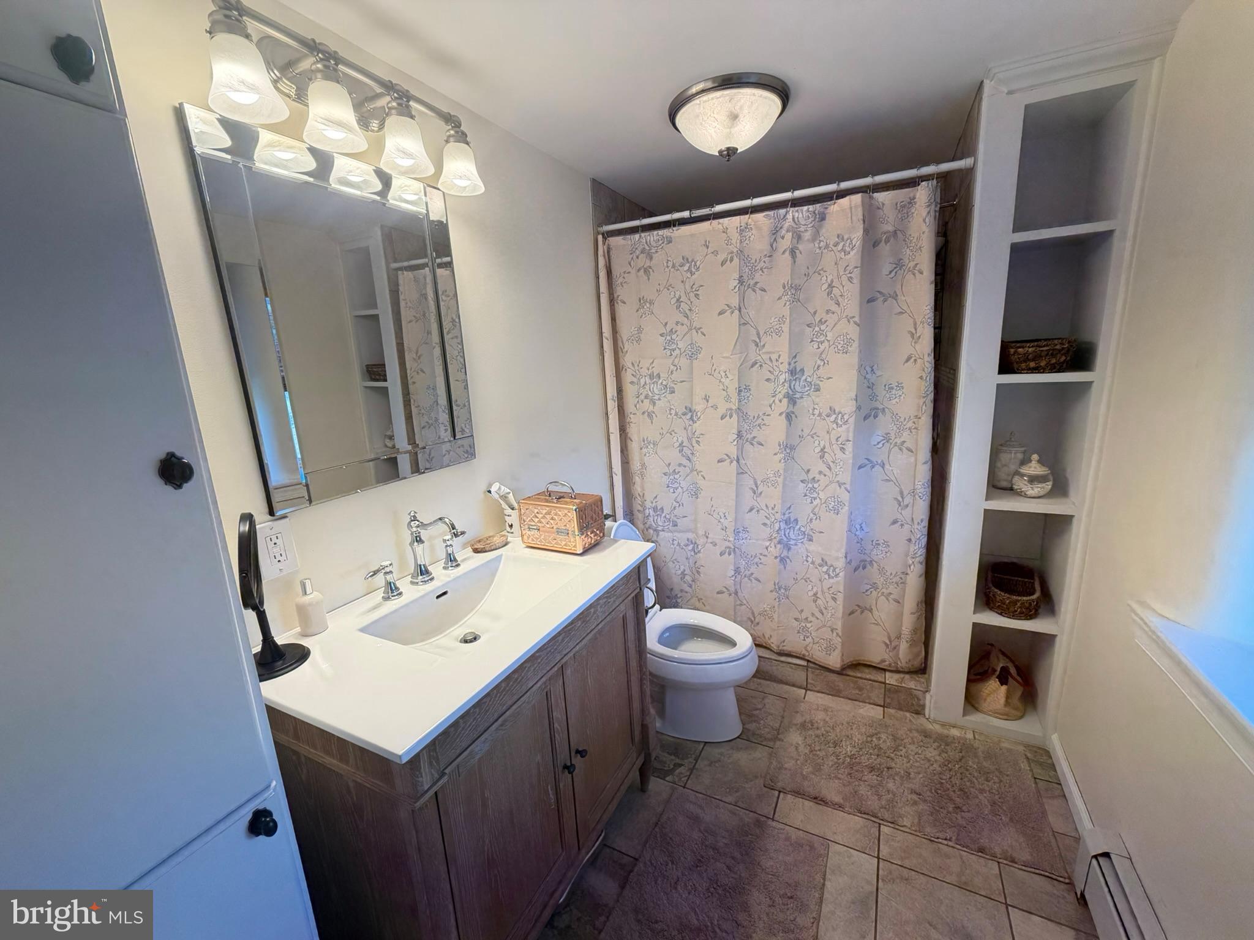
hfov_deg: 102.1
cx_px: 627
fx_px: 507
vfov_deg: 85.7
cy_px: 470
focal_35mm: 14
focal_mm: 2.22
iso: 100
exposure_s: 1/120
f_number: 2.2
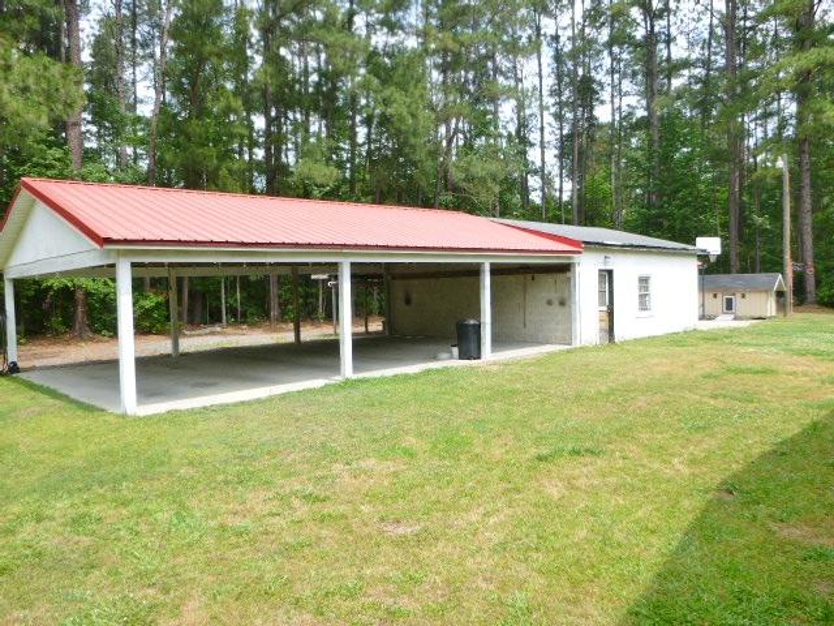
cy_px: 313
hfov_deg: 69.4
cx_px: 417
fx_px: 602
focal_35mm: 25
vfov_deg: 54.9
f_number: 3.9
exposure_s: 1/250
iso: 100
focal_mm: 4.5
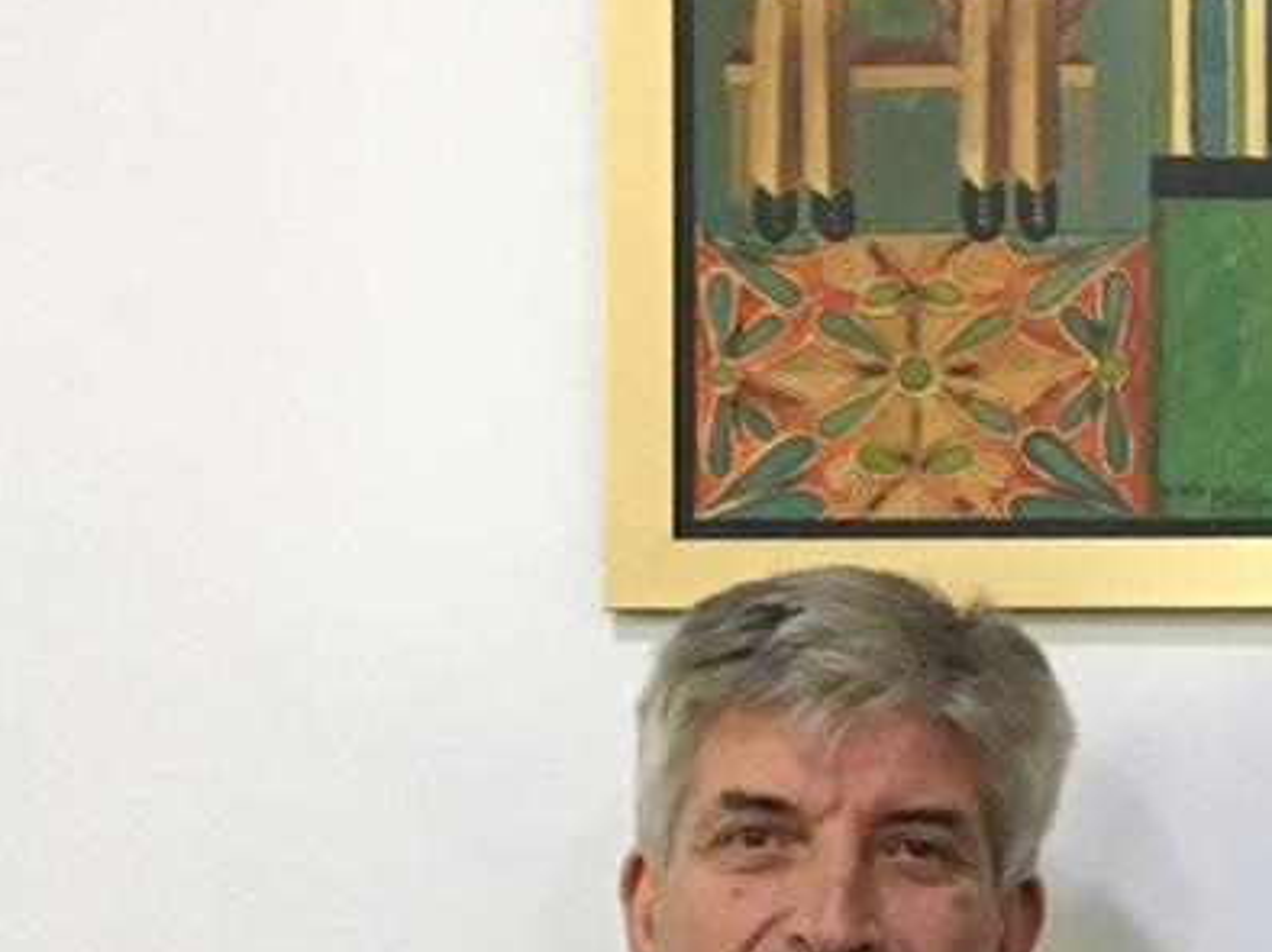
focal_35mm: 98
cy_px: 691
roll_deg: +0.3
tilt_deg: +1.4
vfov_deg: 15.0
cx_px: 1835
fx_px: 3599
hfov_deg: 18.1
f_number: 2.2
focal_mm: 4.15
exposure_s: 1/17
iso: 250
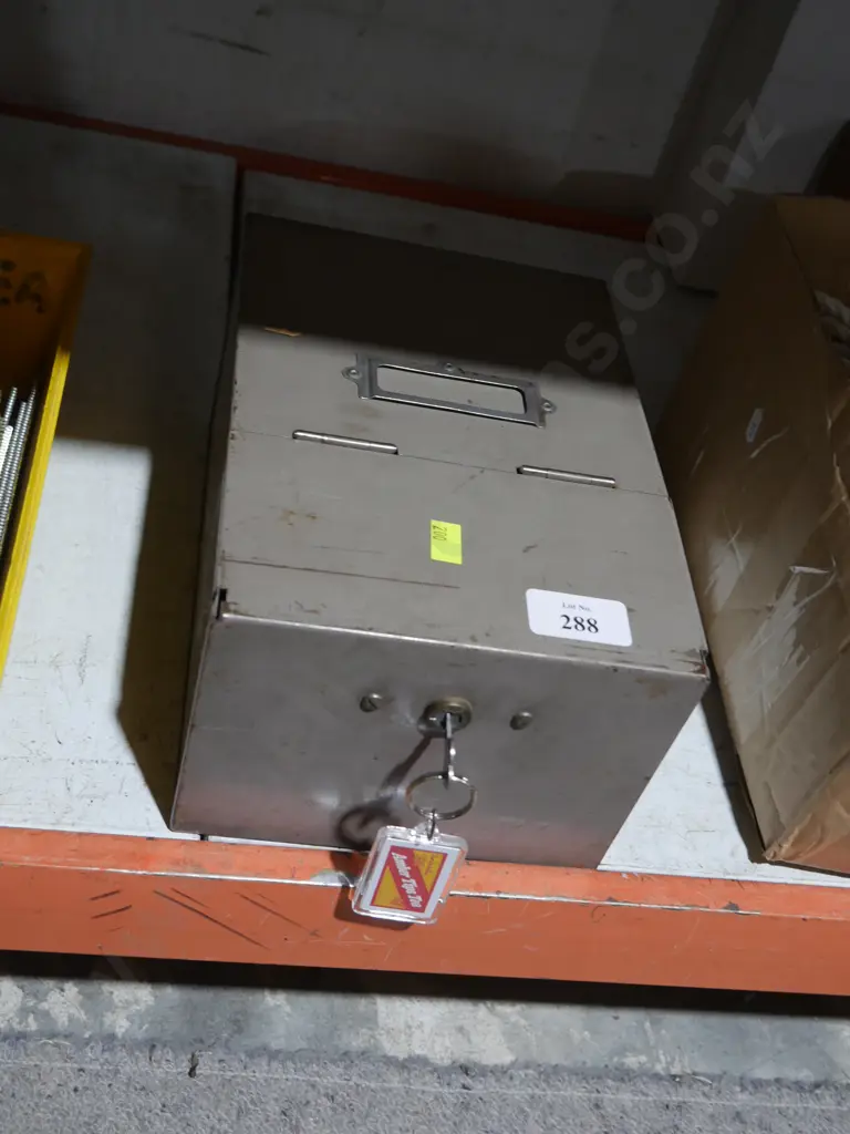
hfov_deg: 36.0
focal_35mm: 40
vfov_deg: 46.8
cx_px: 425
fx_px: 1310
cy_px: 567
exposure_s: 1/60
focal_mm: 20
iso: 640
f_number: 4.5
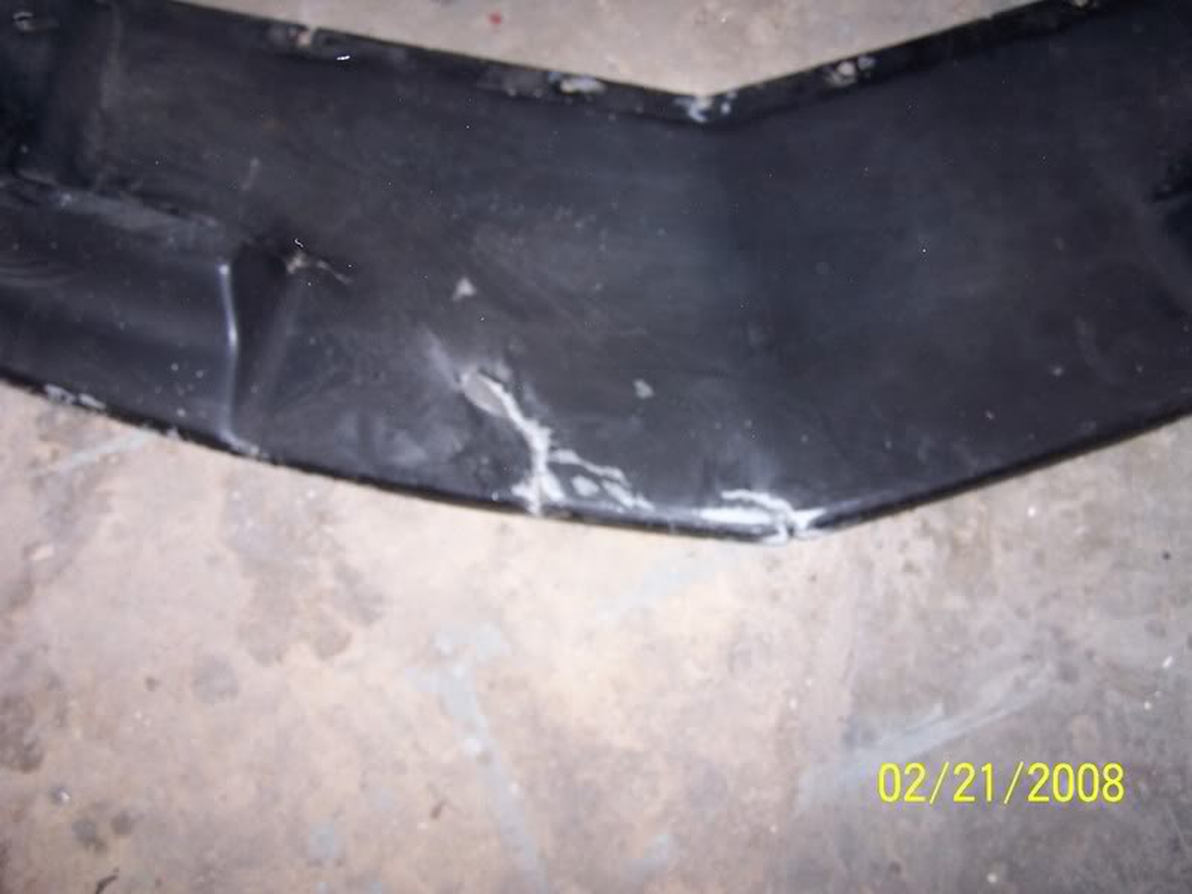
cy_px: 447
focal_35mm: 38
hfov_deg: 49.0
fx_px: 1309
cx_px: 596
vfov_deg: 37.7
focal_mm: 6.3
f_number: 2.8
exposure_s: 1/60
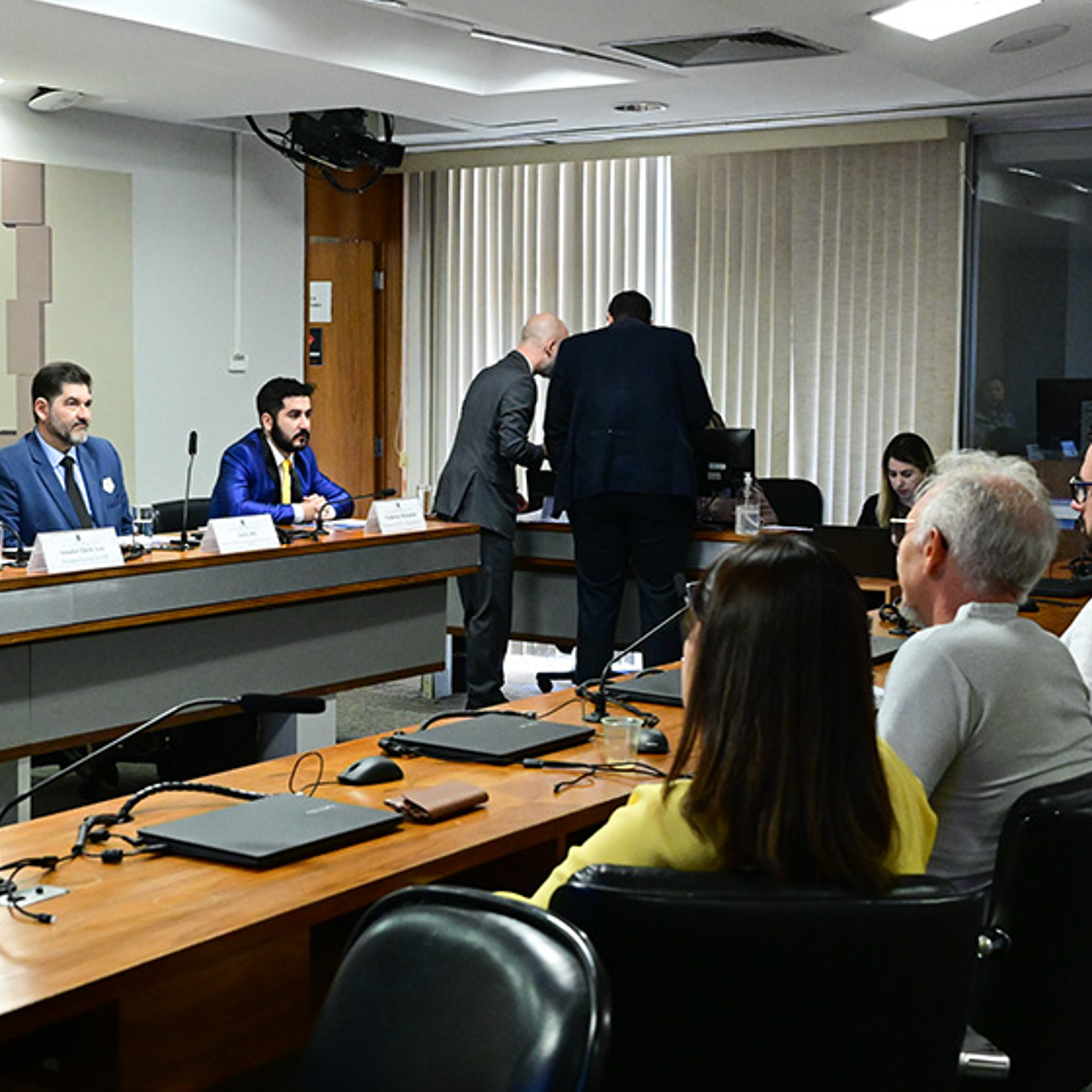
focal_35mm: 56
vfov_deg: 30.6
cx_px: 353
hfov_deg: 30.3
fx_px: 1999
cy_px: 548
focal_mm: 29
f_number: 5
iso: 4000
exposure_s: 1/200
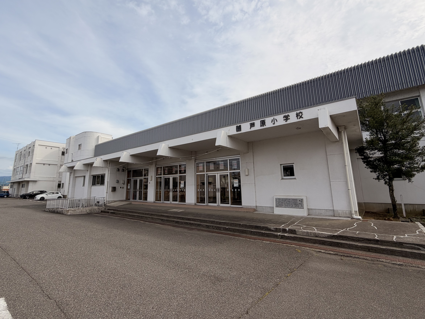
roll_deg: +0.9
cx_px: 201
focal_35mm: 17
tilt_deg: +11.8
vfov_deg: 74.6
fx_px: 209
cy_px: 147
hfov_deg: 90.9
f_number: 2.2
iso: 20
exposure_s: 1/1259
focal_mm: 2.22
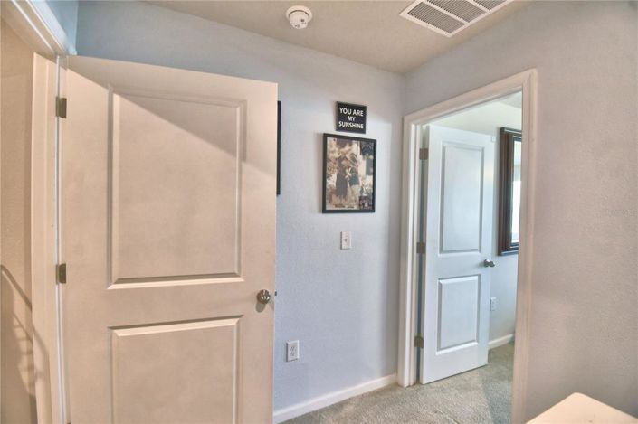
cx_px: 319
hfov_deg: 100.4
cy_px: 212
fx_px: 266
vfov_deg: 77.2
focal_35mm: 15
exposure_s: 1/30
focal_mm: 10
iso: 400
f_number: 4.5
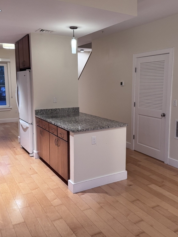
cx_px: 103
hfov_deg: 42.8
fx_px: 226
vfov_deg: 55.3
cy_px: 116
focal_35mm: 33
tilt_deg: -9.2
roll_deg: -0.5
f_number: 1.78
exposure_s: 1/60
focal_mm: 6.76
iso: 125
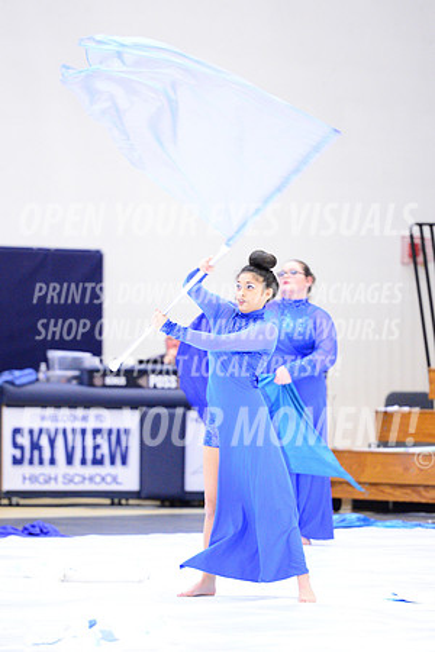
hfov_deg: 7.4
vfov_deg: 11.1
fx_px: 3353
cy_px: 326
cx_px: 218
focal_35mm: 185
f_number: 3.2
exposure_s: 1/250
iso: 8000
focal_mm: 185
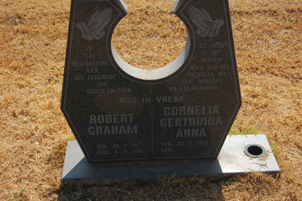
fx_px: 478
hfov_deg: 35.1
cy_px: 100
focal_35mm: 57
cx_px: 151
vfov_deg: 23.7
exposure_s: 1/640
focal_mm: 38
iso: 400
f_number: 7.1
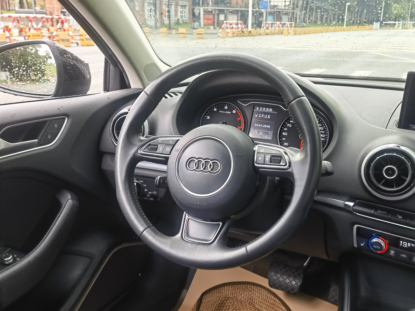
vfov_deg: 38.7
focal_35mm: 37
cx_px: 208
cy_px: 156
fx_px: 444
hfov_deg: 50.1
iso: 50
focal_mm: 6.67
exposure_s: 1/156
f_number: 1.9
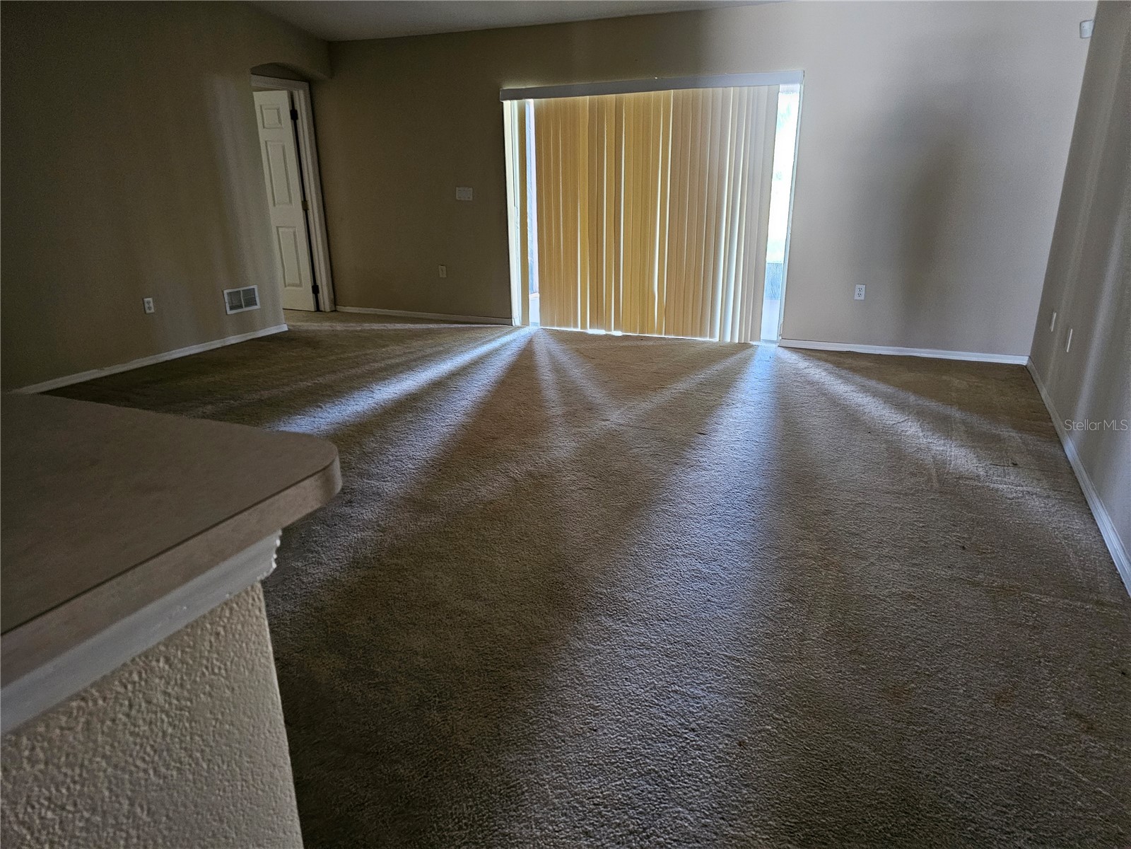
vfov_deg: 58.9
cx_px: 566
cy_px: 424
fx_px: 751
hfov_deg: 73.9
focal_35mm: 23
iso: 640
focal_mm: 6.3
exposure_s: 1/24
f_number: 1.7
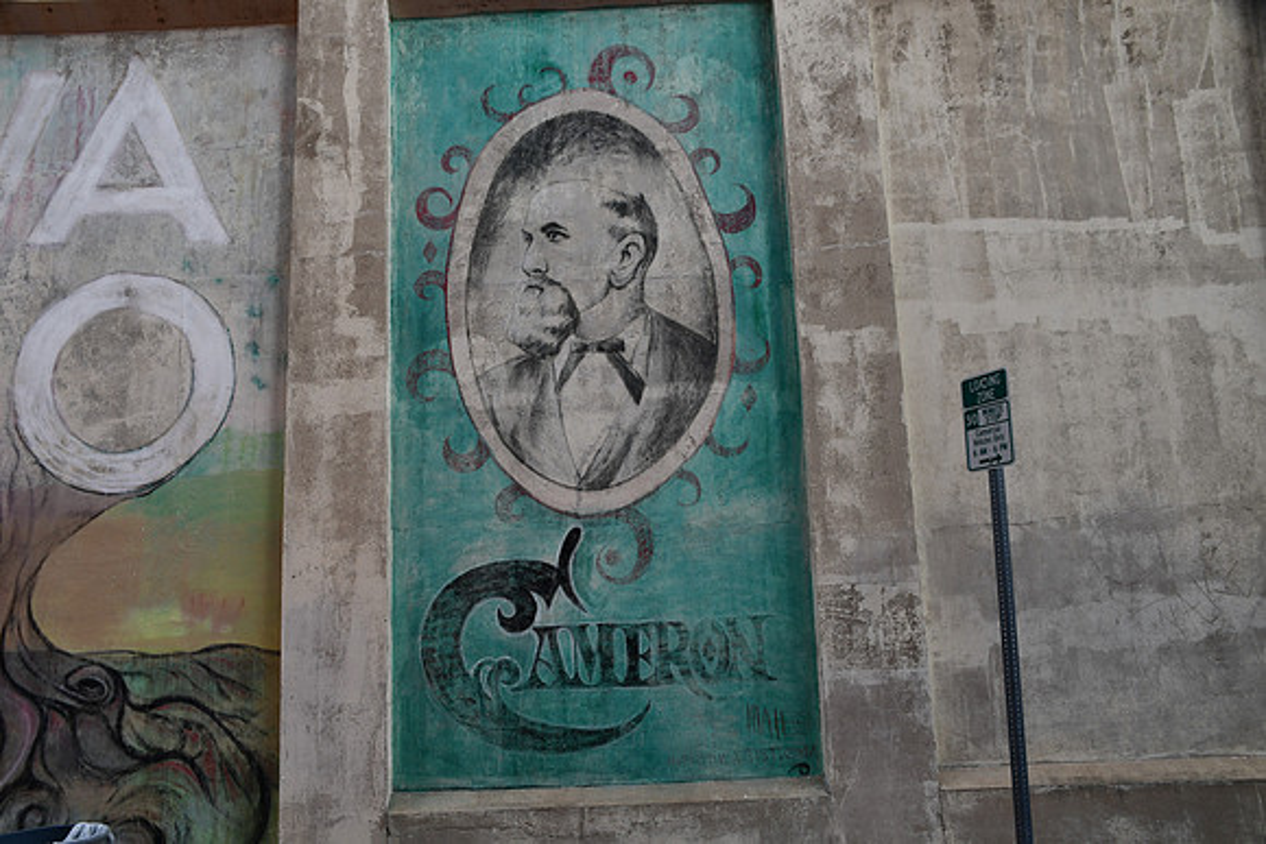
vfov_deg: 43.6
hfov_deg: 61.9
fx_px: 1055
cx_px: 633
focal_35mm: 30
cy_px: 422
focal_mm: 20
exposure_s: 1/250
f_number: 8
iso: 160
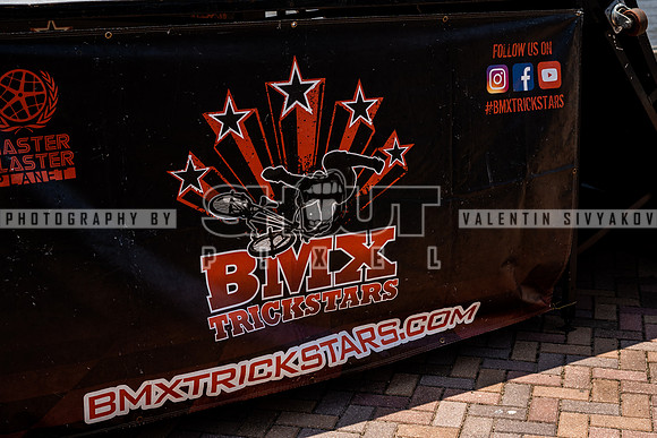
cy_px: 195
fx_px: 1050
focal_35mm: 58
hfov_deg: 34.7
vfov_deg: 23.6
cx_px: 373
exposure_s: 1/500
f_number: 4.5
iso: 64
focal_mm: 50
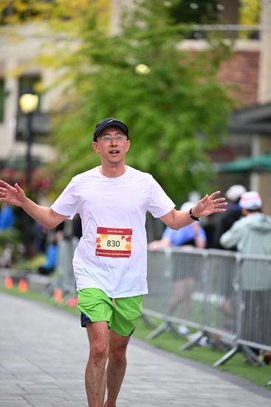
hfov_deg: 7.4
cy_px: 204
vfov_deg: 11.1
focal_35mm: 185
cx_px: 136
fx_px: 2087
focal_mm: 185
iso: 640
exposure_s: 1/2000
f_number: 2.8
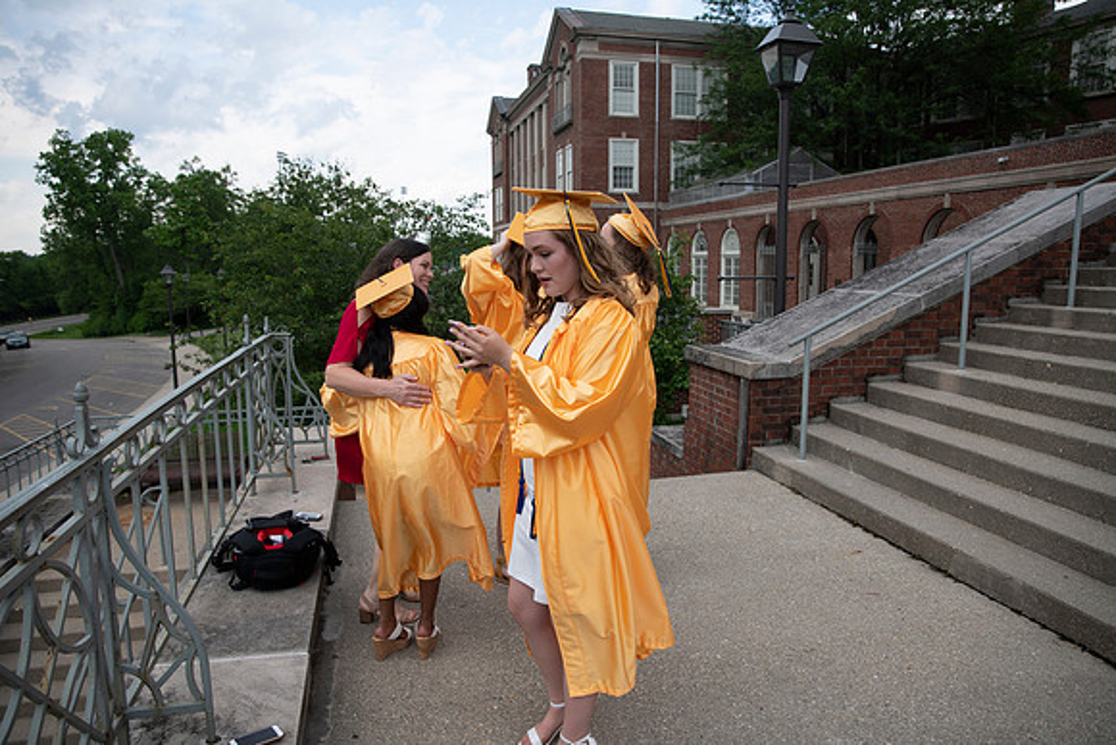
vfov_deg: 53.2
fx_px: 744
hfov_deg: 73.7
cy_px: 372
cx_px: 558
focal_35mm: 24
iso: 80
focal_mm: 24
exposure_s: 1/250
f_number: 4.5
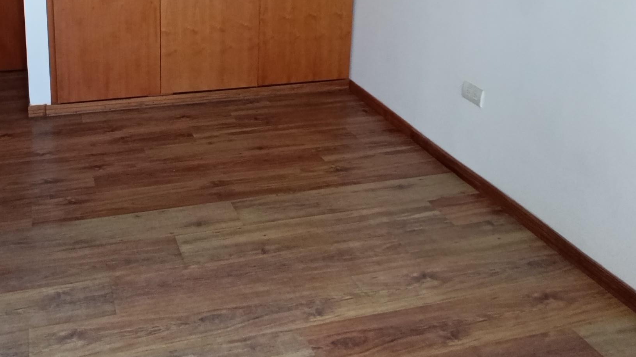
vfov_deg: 30.9
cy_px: -13
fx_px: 590
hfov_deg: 54.1
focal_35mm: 35
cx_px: 162
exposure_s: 1/100
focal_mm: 1.65
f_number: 2.2
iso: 160
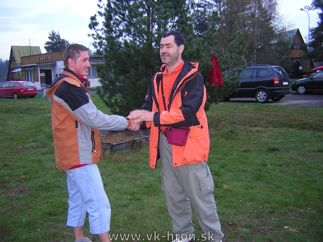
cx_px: 162
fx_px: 336
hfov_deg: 51.4
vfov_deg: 39.7
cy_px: 121
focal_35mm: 36
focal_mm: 4.7
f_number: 2.6
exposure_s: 1/60.1
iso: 320
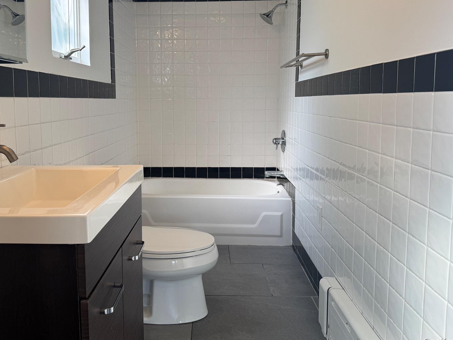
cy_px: 136
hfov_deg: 59.7
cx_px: 197
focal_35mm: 30
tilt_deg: -5.6
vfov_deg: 46.5
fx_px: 393
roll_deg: -0.6
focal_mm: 6.76
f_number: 1.78
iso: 64
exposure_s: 1/167
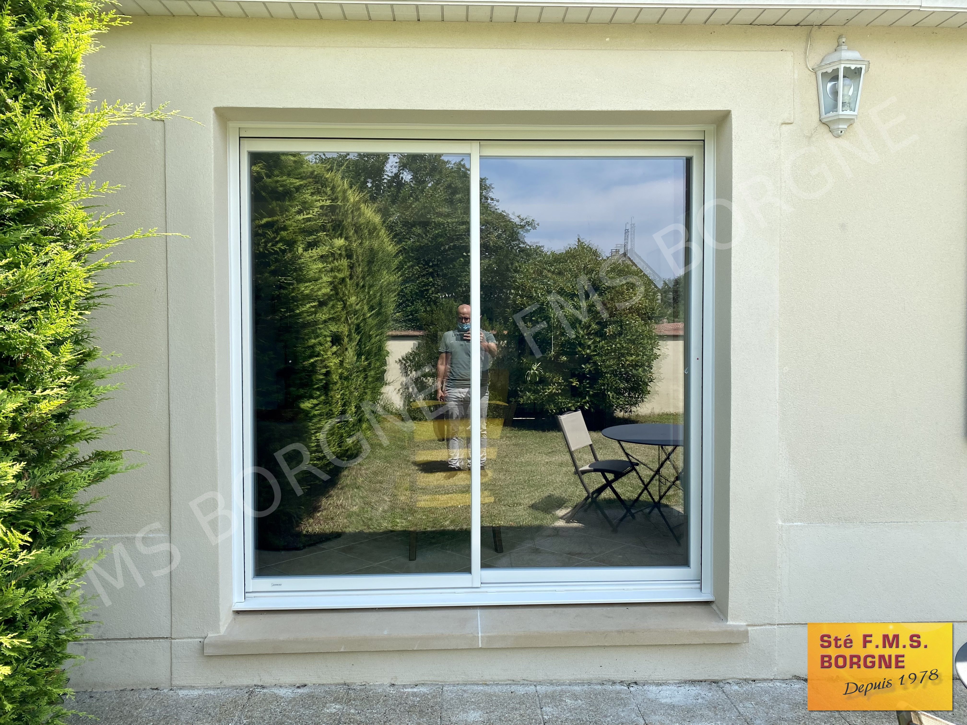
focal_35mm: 26
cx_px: 484
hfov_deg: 67.3
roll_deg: +0.4
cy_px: 362
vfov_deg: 53.1
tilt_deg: -1.3
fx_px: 726
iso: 32
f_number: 1.8
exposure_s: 1/822
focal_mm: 4.25
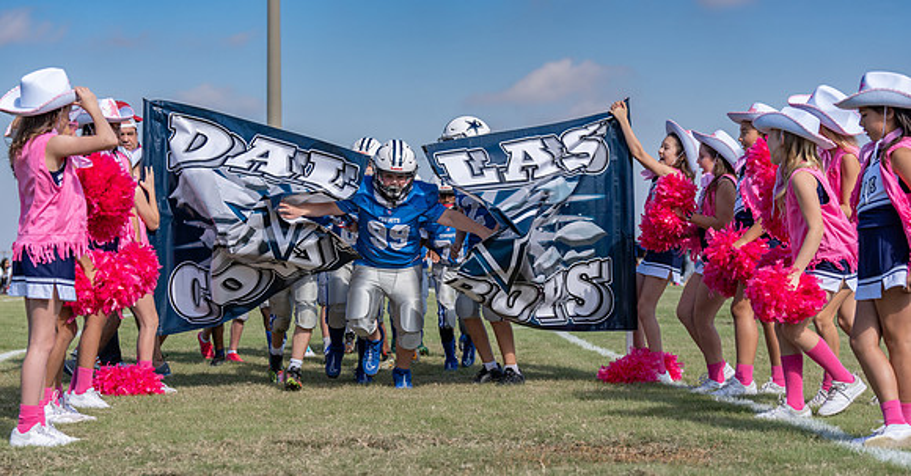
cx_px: 430
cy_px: 263
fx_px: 1900
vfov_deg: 14.3
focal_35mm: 80
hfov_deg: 27.0
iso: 125
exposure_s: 1/1600
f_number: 4
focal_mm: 70
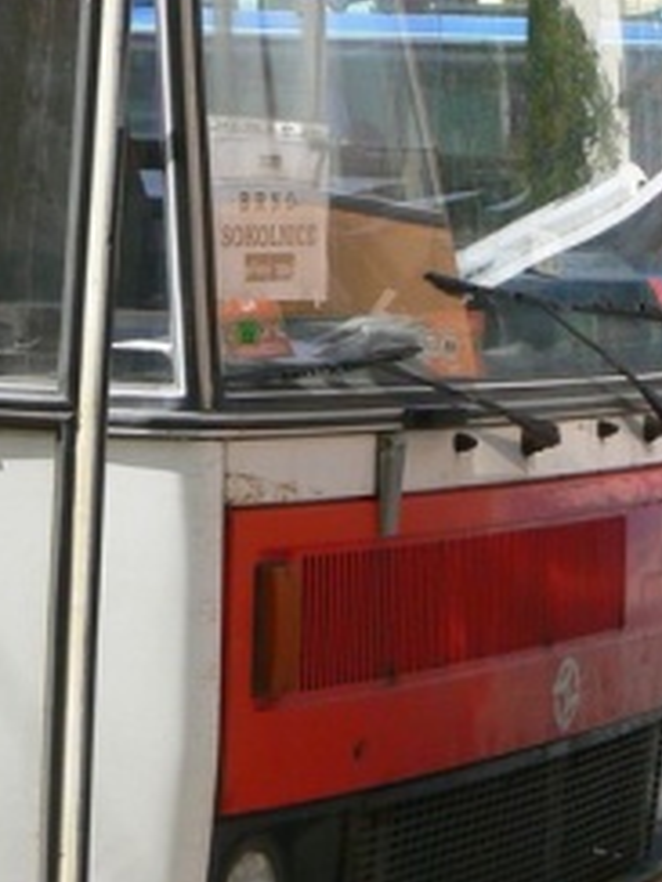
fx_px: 4233
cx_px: 268
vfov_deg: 11.9
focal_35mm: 166
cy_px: 371
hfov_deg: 8.9
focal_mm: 10.1
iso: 100
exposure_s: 1/800
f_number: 3.6
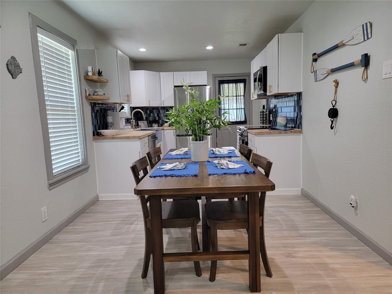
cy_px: 147
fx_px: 272
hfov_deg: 71.6
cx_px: 196
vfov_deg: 56.8
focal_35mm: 24
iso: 200
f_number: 1.8
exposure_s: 1/60
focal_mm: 6.7
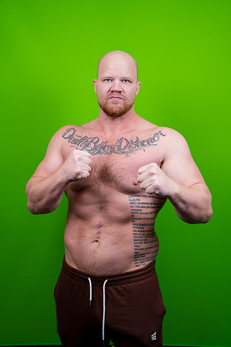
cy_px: 174
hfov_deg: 27.0
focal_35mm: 50
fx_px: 481
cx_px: 116
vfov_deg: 39.6
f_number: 2
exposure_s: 1/160
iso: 100
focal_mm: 50
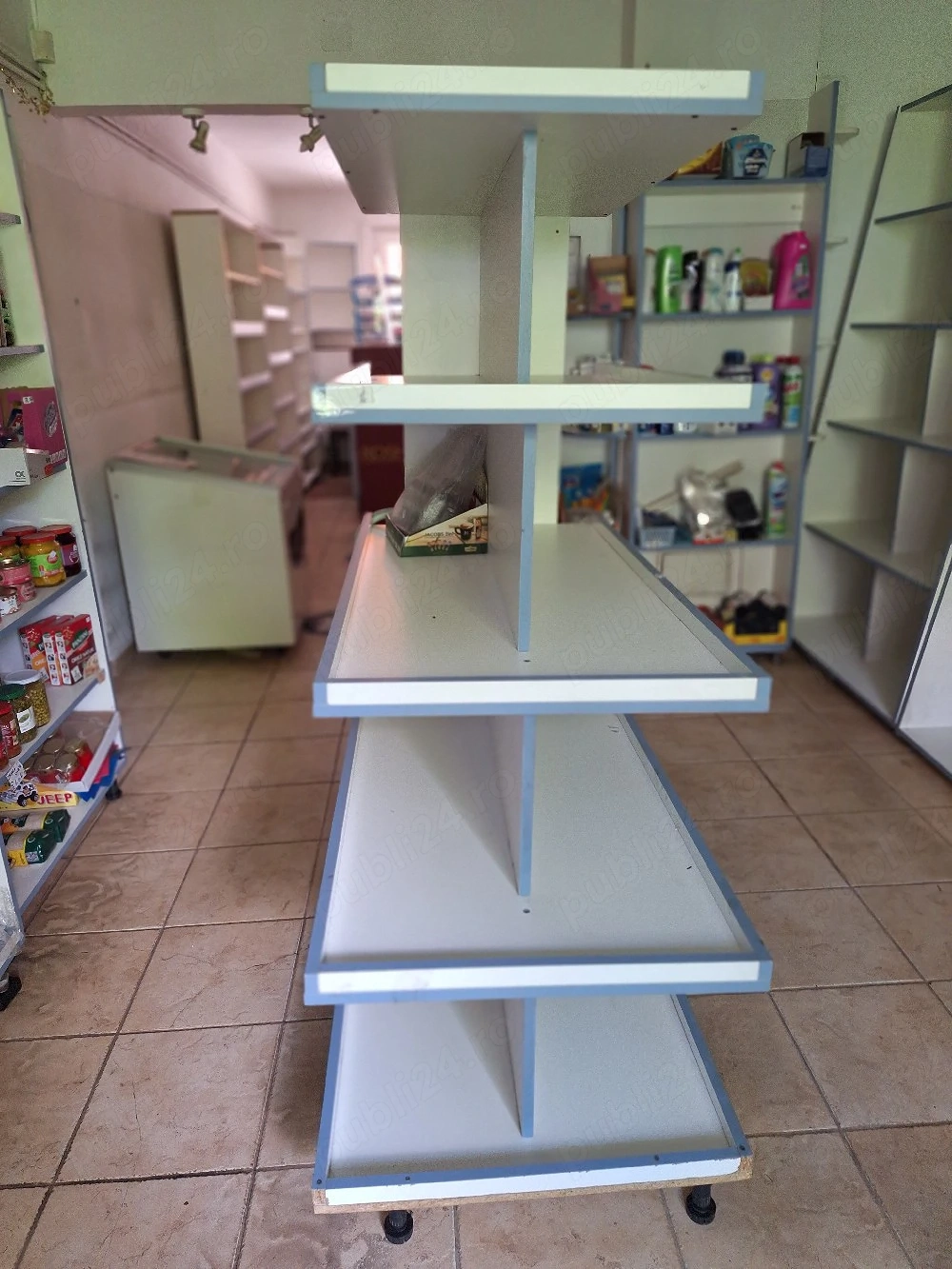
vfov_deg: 73.9
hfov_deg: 58.9
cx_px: 476
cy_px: 634
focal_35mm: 23
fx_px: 843
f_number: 1.8
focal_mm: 5.54
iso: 250
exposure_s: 1/50
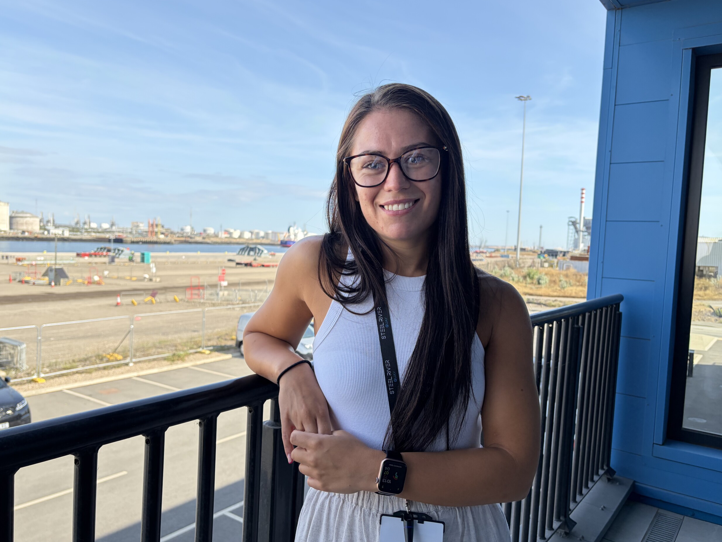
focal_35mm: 27
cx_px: 356
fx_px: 563
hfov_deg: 65.3
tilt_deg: -3.2
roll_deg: -2.5
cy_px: 273
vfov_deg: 51.4
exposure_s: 1/1451
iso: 64
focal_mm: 5.96
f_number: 1.6
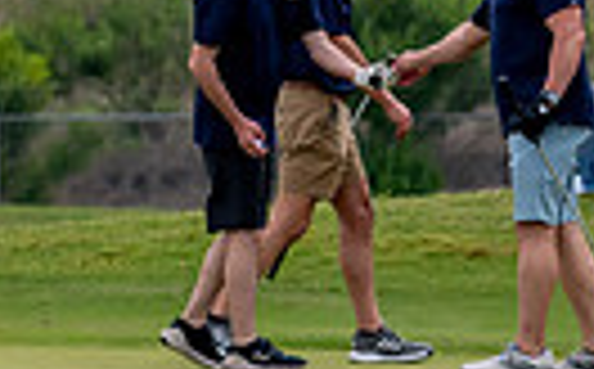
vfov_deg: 0.9
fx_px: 22852
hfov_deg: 1.5
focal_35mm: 1414
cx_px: 400
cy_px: -25
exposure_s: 1/2000
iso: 500
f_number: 6.3
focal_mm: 210
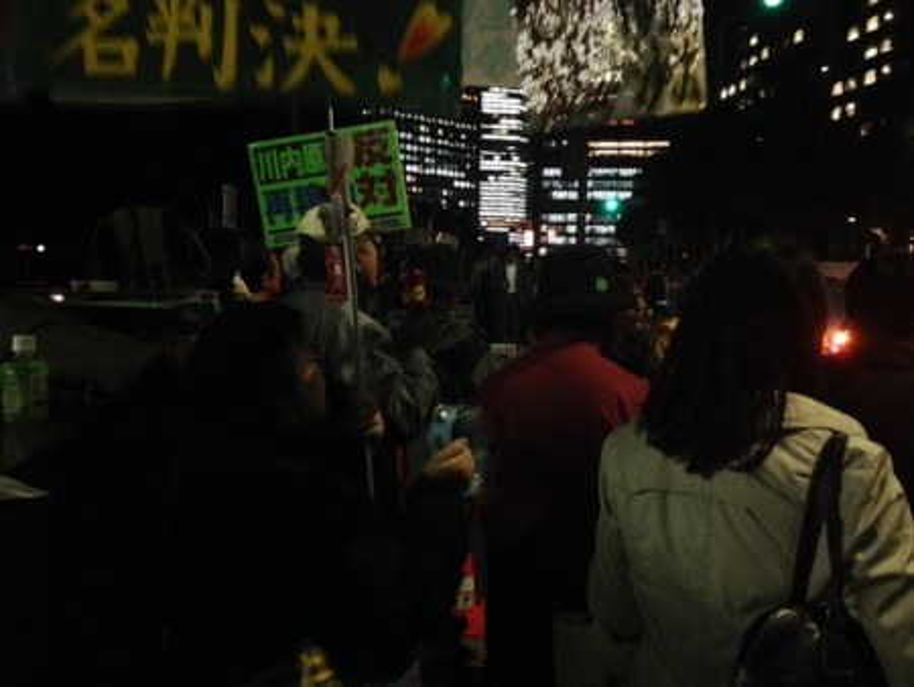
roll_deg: -2.2
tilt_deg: -4.4
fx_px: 872
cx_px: 457
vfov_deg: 43.0
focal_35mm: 33
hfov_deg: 55.3
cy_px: 344
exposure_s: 1/20
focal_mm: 4.12
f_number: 2.4
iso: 1250
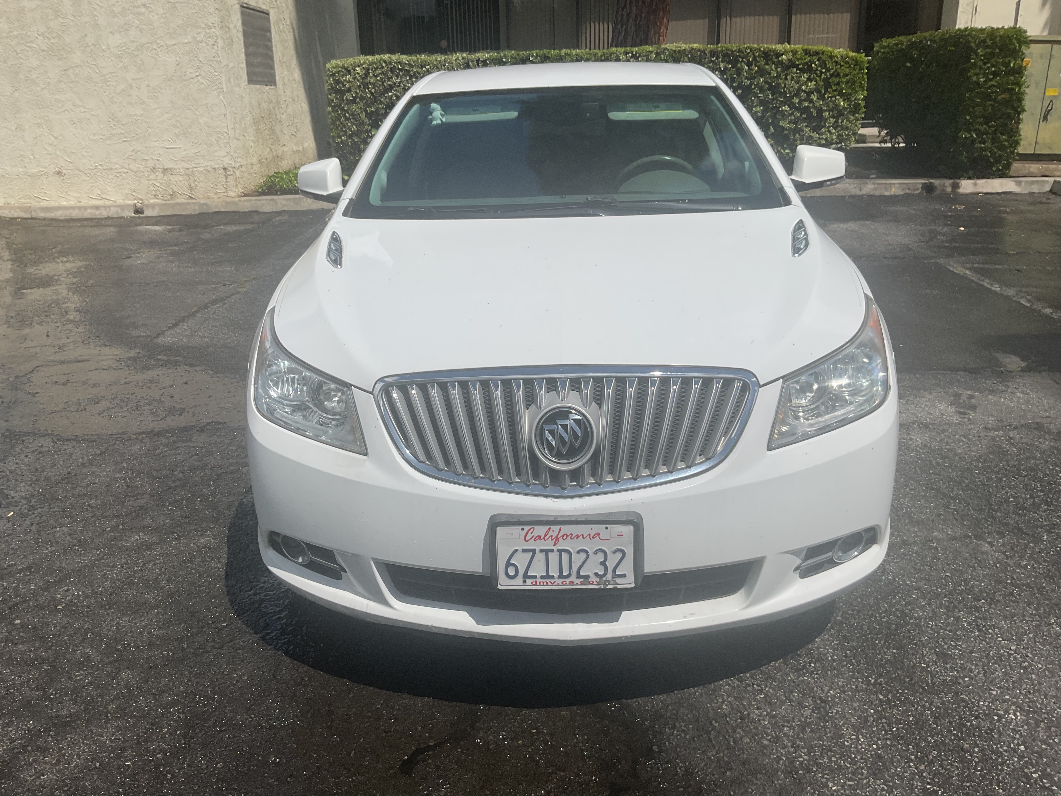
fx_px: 889
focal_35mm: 29
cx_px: 530
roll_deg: +0.6
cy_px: 398
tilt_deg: -20.0
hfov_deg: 61.7
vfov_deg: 48.2
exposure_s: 1/5263
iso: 16
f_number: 1.8
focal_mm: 3
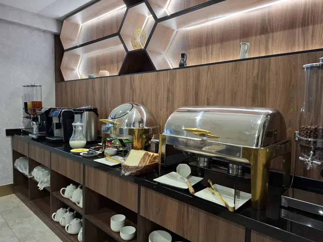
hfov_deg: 73.9
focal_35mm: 23
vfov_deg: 58.9
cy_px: 121
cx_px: 162
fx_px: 215
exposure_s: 1/100
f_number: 1.8
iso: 125
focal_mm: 5.54
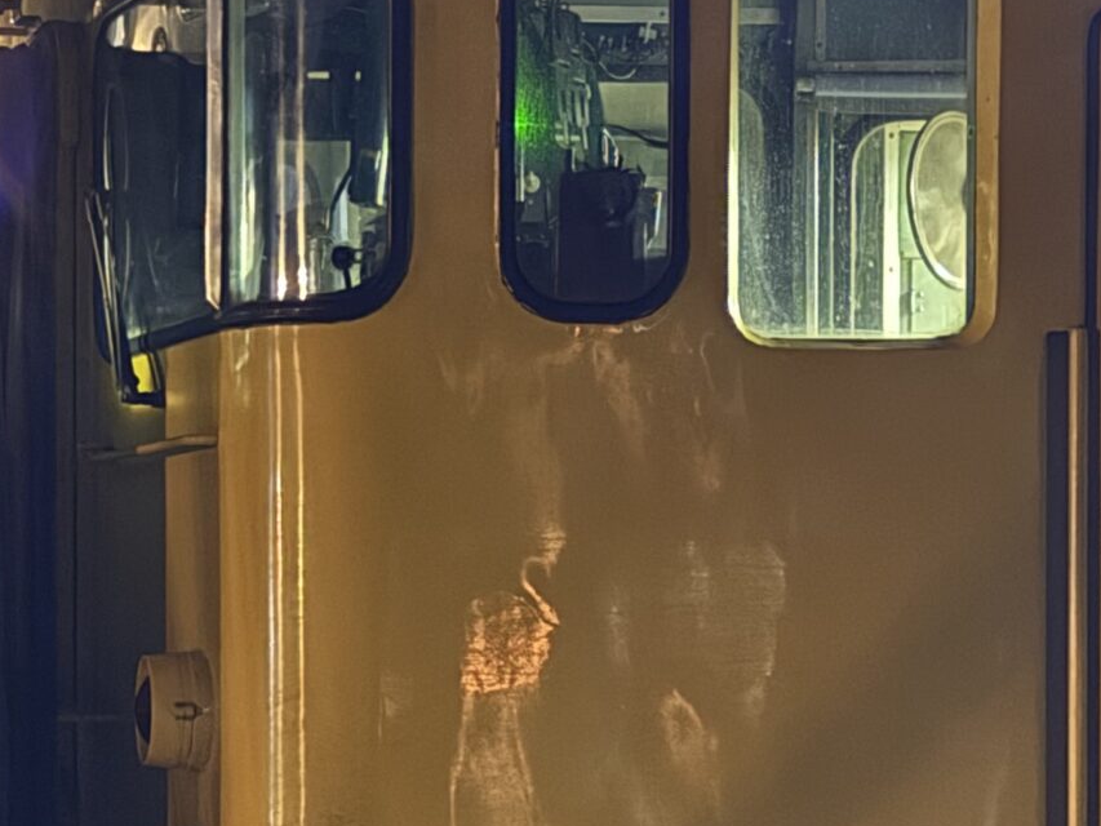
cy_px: 750
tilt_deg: +0.0
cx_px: 52
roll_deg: +0.0
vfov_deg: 10.2
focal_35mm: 144
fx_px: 4581
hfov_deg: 13.5
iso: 1250
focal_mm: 6.76
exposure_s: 1/2
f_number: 1.78
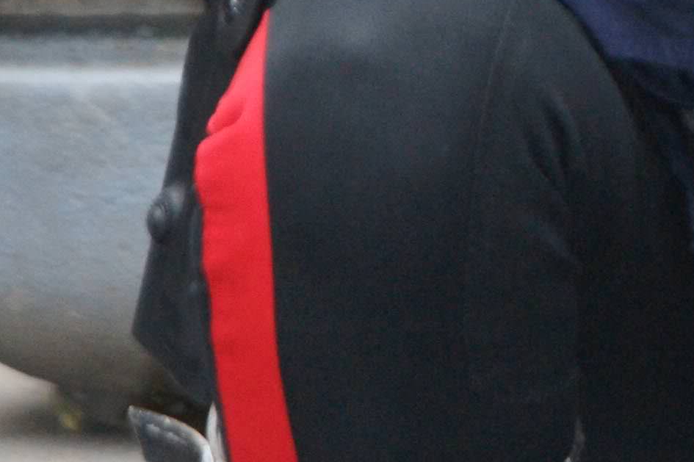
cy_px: -26
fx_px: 9826
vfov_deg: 2.7
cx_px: 1251
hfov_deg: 4.0
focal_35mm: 510
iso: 400
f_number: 4.5
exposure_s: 1/160
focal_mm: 70
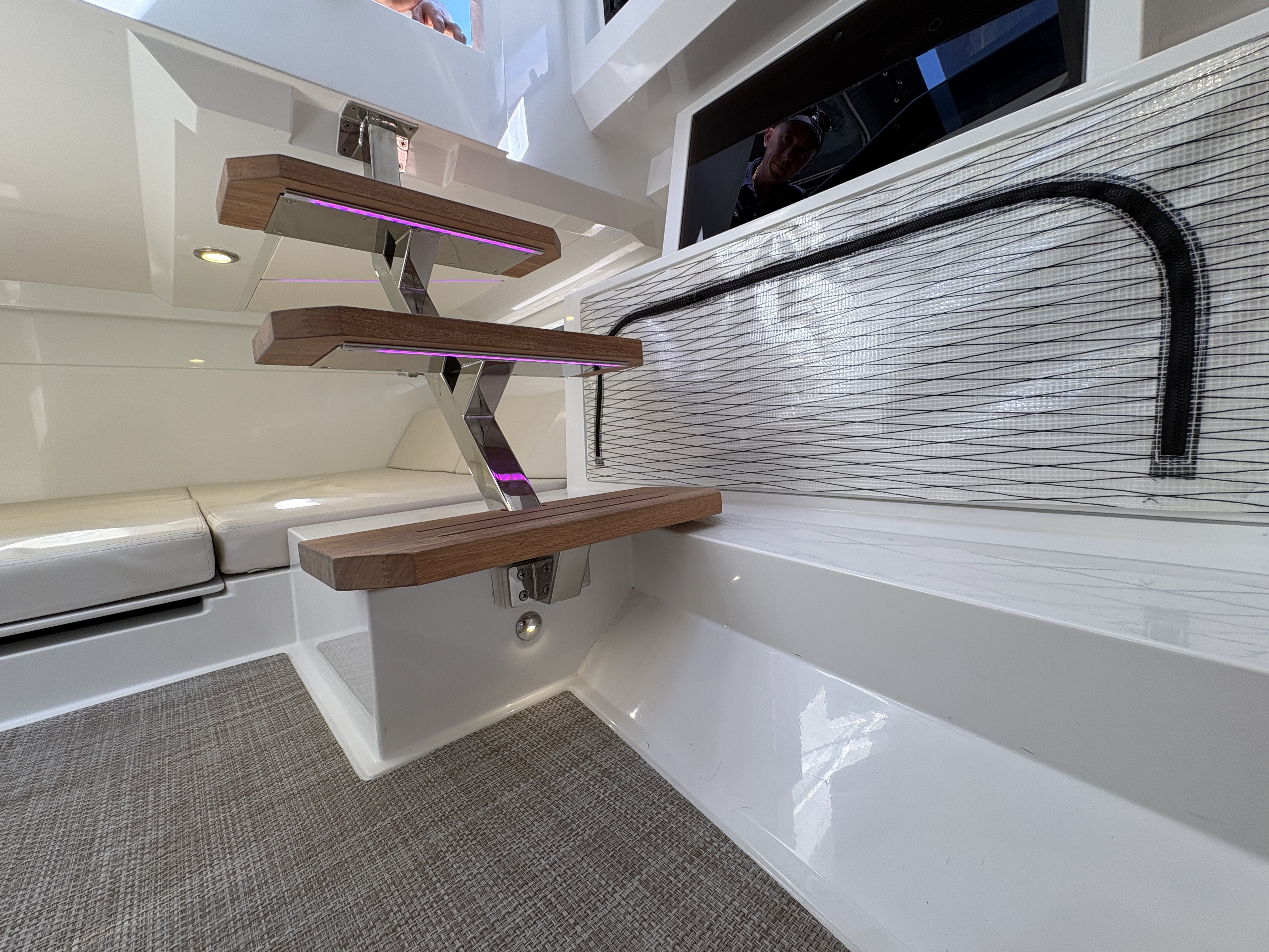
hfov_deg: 102.1
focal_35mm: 14
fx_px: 513
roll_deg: +3.6
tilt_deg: -4.7
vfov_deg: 85.7
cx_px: 634
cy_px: 476
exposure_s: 1/125
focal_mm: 2.22
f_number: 2.2
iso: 64
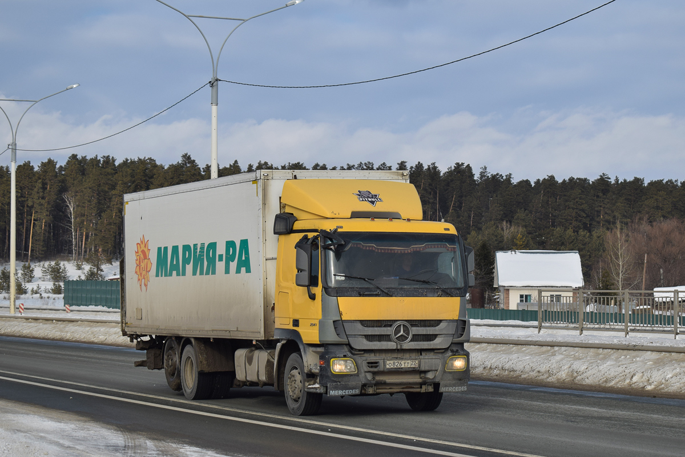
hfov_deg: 24.6
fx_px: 1570
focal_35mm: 82
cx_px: 342
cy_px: 228
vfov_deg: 16.6
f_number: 6.3
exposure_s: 1/800
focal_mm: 55
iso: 100
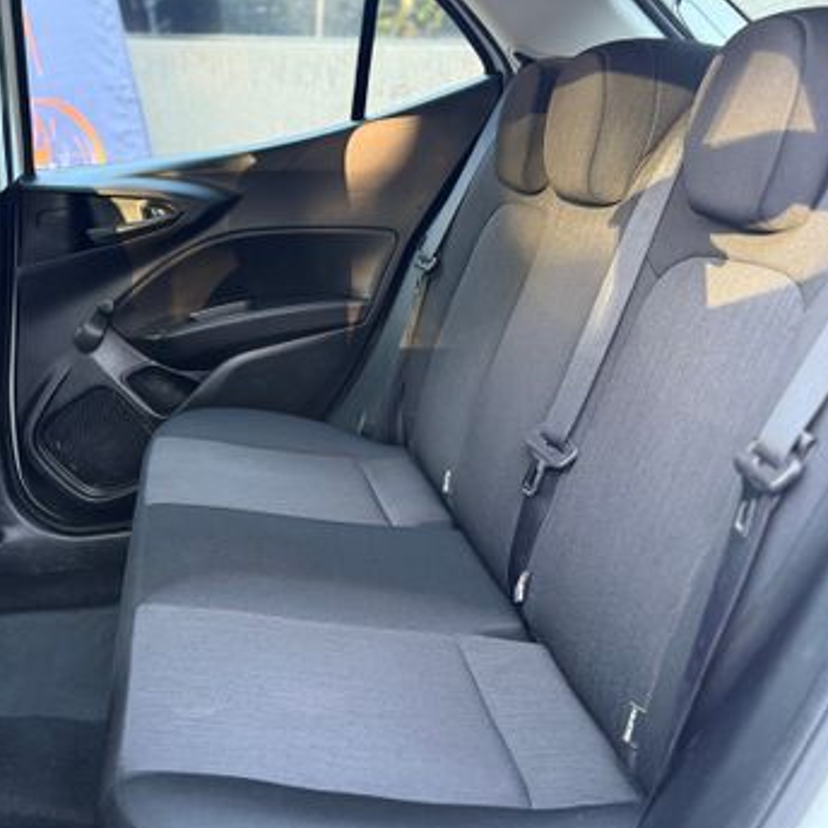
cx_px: 274
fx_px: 785
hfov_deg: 54.5
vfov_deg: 55.6
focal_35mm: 29
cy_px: 424
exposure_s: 1/60
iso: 250
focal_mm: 6.76
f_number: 1.78
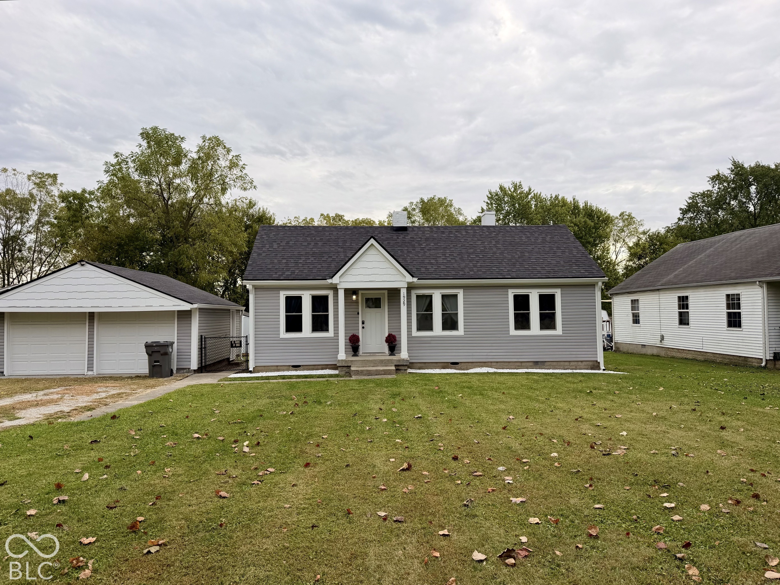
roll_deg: -0.5
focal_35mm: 24
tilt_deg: +1.6
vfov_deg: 56.8
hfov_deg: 71.6
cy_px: 292
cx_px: 390
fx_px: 541
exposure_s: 1/2110
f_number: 1.78
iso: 80
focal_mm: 6.76
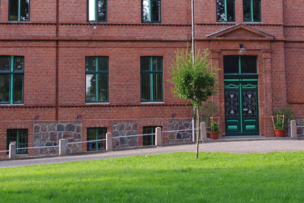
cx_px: 214
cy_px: 32
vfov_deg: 16.7
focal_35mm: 81
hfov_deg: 24.9
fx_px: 684
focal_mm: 28.13
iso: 400
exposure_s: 1/60
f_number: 9
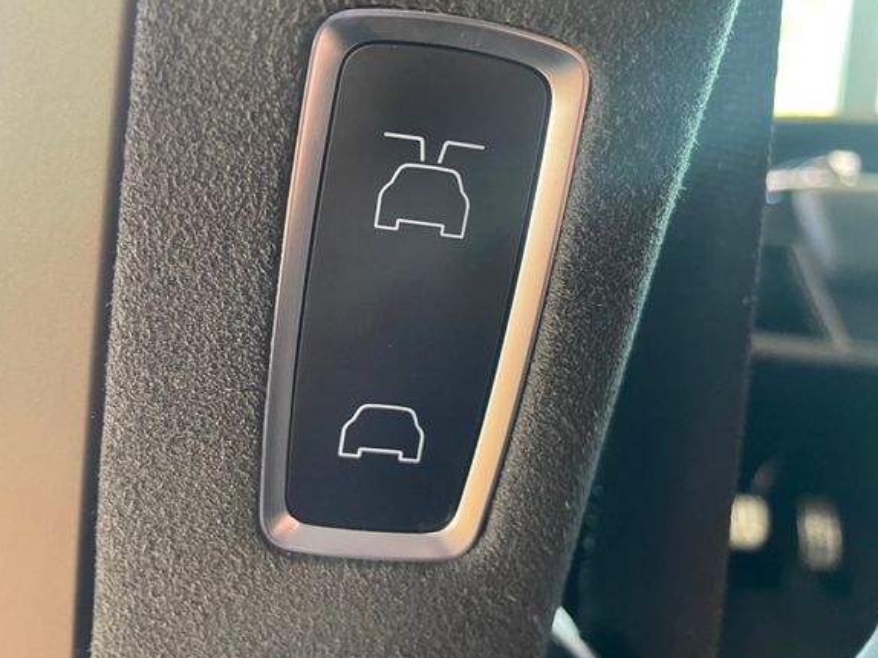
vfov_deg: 48.2
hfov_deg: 61.6
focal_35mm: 29
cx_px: 410
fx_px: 735
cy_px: 311
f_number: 1.6
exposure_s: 1/60
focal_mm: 4.2
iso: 400
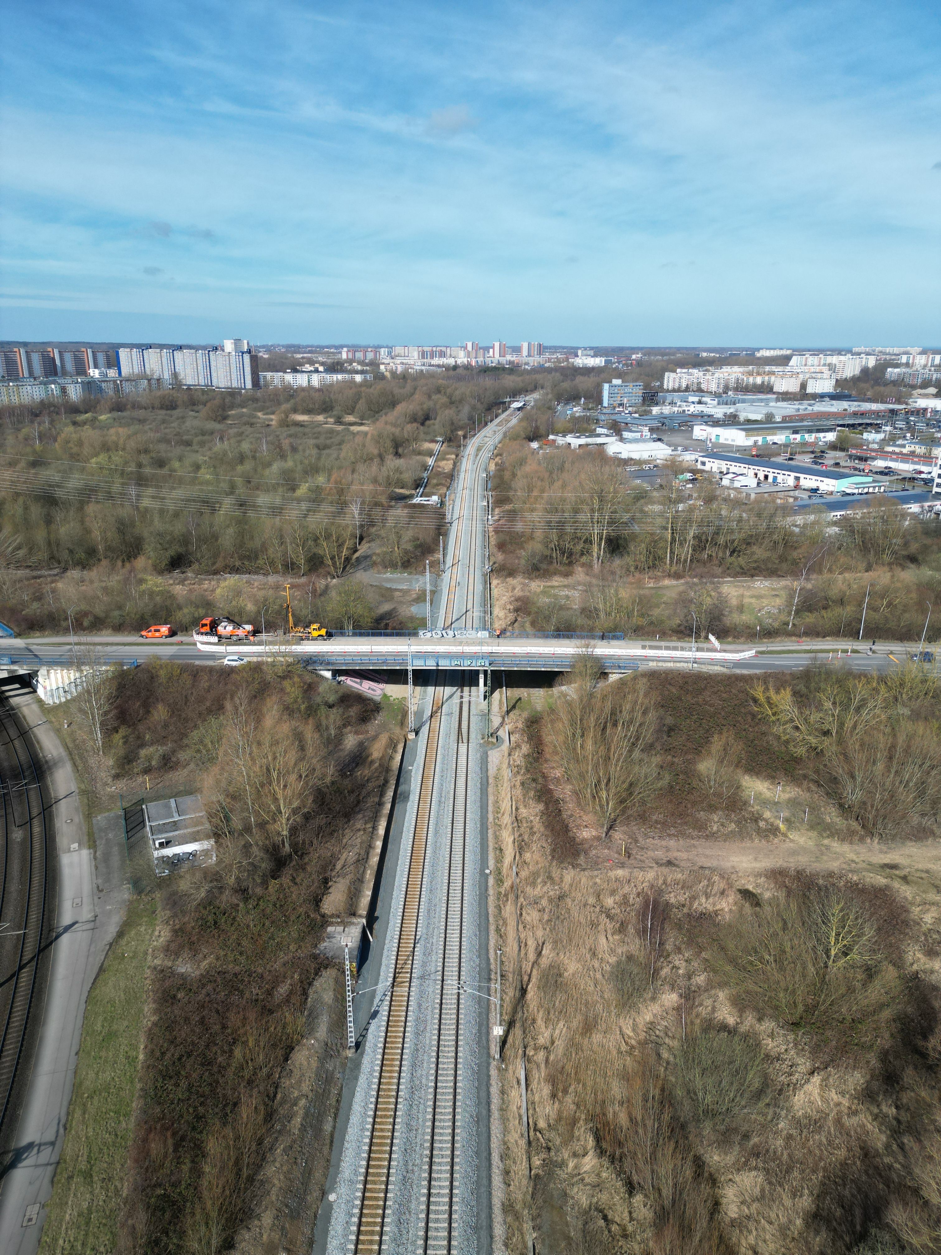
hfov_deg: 56.8
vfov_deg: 71.6
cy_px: 628
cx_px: 470
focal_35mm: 24
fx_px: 870
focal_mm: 6.72
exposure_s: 1/3000
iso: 120
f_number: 1.7
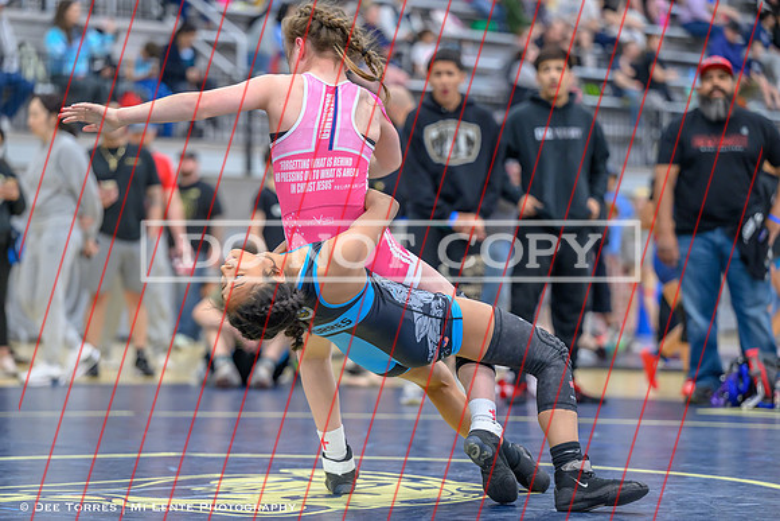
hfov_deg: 15.9
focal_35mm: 129
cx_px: 384
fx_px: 2790
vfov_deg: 10.7
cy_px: 290
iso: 2500
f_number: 2.8
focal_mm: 115
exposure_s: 1/640
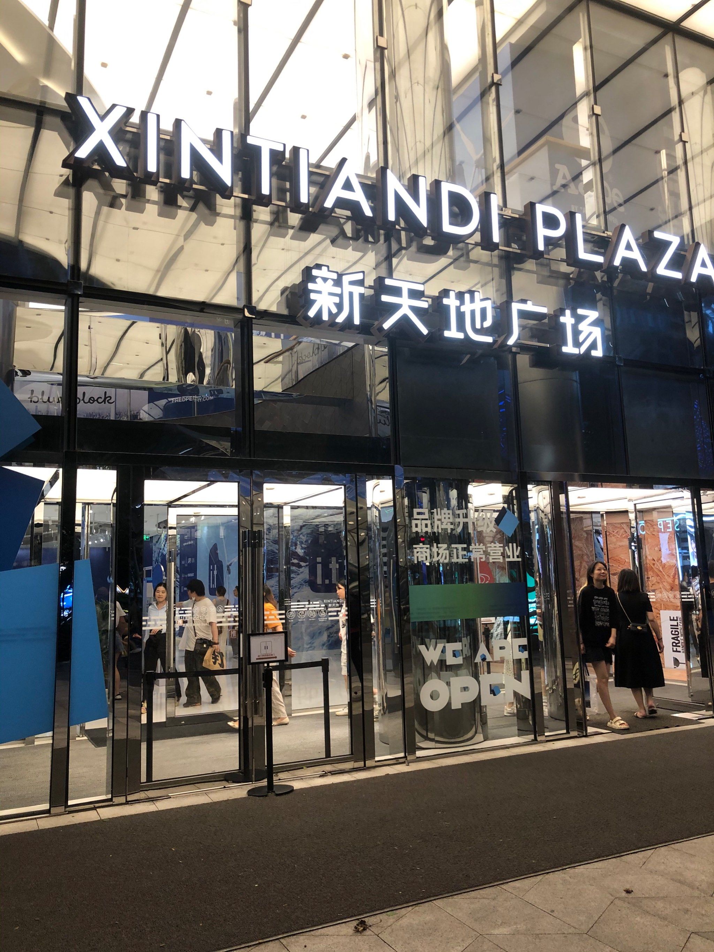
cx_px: 357
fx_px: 770
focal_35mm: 28
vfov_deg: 63.4
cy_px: 476
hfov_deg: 49.8
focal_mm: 4
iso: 32
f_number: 1.8
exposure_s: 1/31
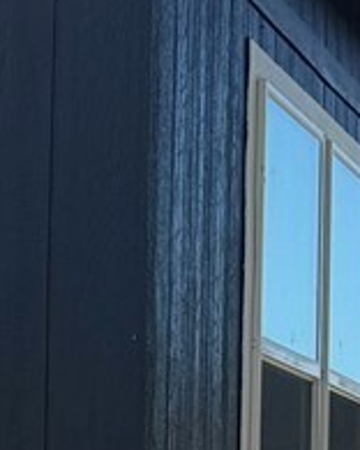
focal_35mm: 192
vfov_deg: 9.9
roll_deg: -1.1
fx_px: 2557
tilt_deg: +2.1
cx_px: -595
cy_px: 519
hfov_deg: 7.4
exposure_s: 1/2525
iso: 80
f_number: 1.78
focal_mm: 6.76
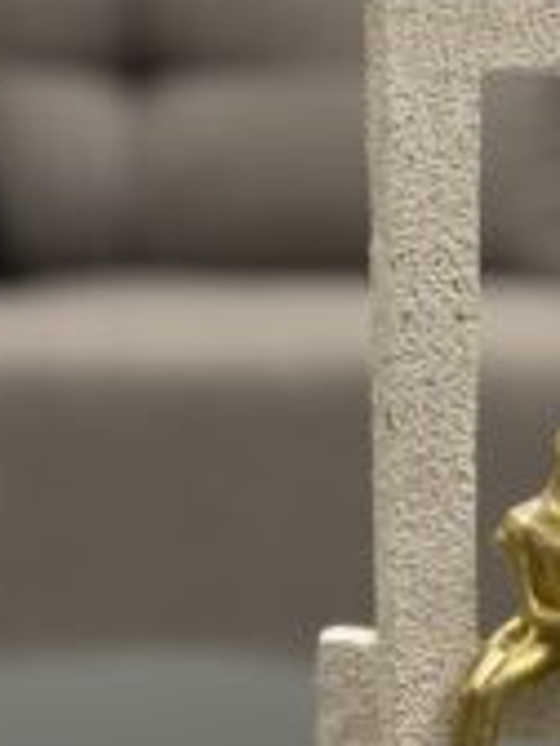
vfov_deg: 17.2
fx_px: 2459
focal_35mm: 114
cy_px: 511
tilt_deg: -9.9
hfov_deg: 12.9
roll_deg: -0.7
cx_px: 529
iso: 100
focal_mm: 6.76
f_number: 1.78
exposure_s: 1/50
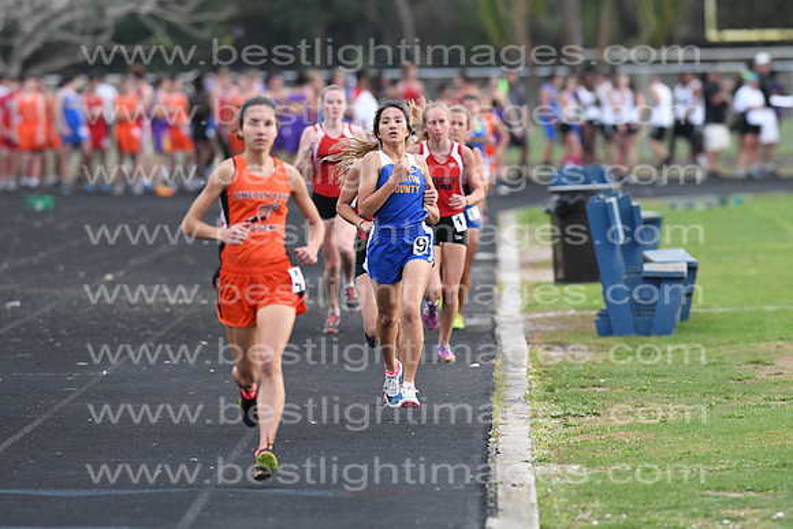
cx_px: 396
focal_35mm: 450
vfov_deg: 3.1
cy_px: 264
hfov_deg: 4.6
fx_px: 9914
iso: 3200
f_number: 4
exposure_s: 1/1600
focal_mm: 300
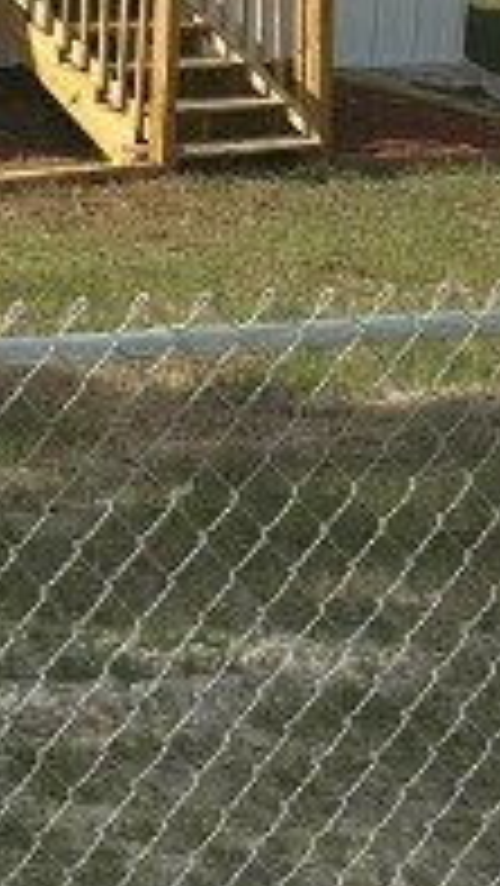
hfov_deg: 8.3
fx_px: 3201
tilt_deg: +0.3
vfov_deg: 15.0
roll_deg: -0.8
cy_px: -306
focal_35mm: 136
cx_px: -653
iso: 80
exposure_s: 1/5848
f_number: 1.78
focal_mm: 6.86
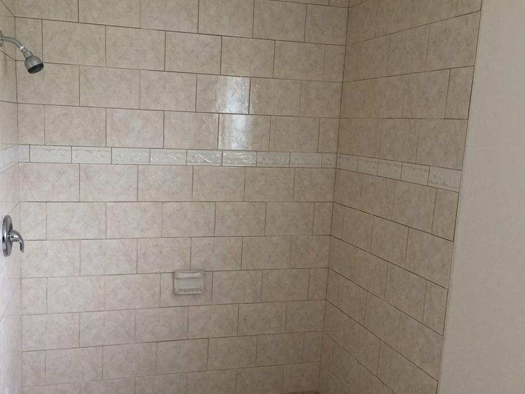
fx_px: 516
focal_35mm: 34
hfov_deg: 53.7
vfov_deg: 41.8
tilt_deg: -12.8
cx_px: 223
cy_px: 217
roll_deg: -3.6
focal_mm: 4.15
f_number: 2.2
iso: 64
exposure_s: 1/15
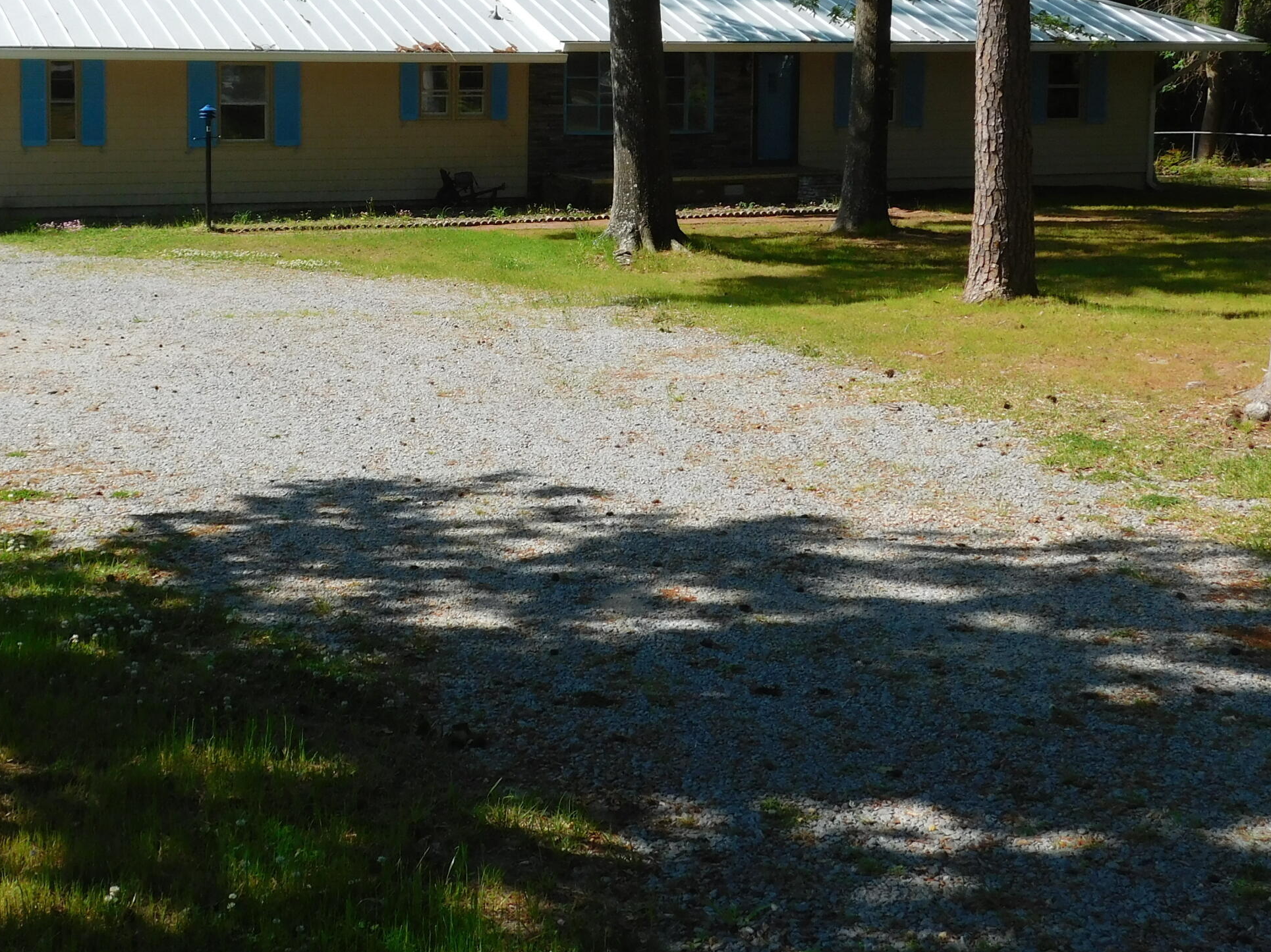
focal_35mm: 56
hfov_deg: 34.0
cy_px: 248
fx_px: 2056
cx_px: 403
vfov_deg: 25.8
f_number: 3.5
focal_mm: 6.3
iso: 125
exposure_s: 1/1000
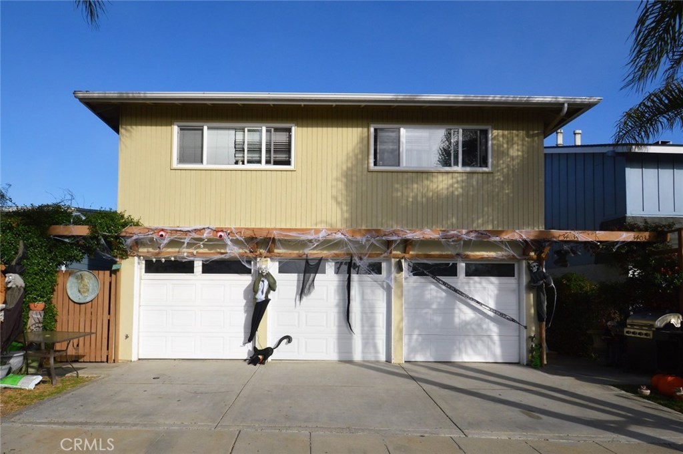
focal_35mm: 15
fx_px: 284
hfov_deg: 100.5
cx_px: 342
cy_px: 227
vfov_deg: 77.2
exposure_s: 1/320
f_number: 9
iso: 100
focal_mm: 10
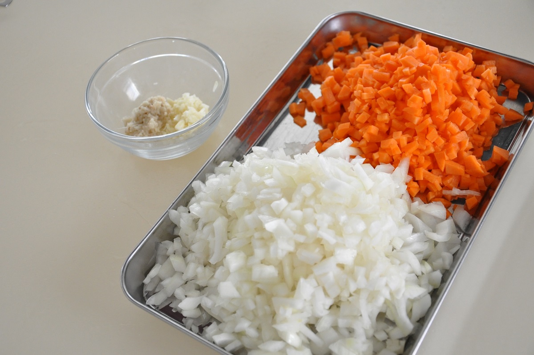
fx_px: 756
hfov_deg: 38.9
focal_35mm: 51
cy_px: 178
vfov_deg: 26.4
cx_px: 267
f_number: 4.2
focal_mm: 34
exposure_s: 1/80
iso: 1600
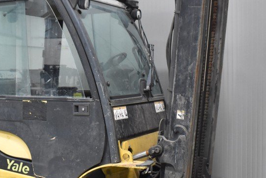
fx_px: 488
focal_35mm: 66
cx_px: 99
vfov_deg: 20.6
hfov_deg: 30.4
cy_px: 94
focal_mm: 20
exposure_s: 1/25
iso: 1600
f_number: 5
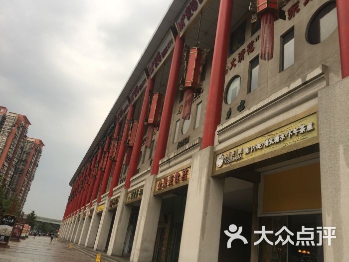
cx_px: 174
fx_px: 292
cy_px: 131
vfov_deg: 48.2
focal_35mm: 29
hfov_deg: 61.7
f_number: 2.2
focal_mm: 4.15
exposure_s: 1/100
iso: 32
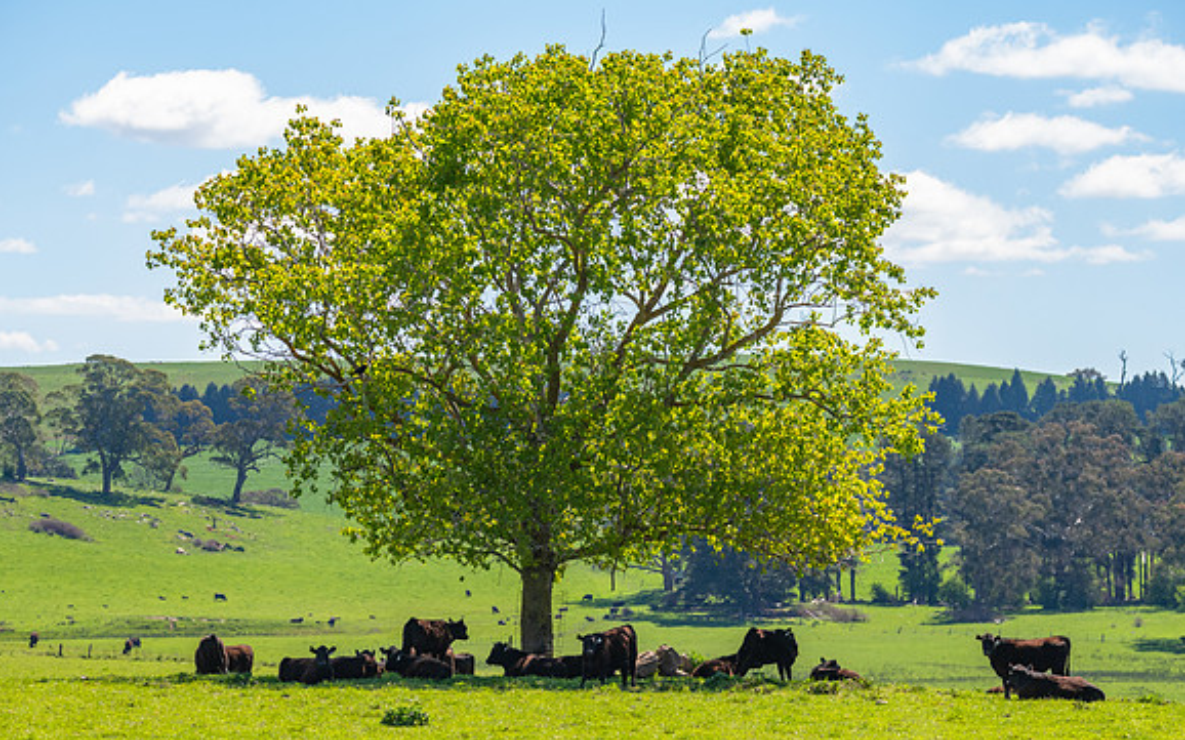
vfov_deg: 6.1
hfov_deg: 9.8
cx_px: 592
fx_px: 6942
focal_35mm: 215
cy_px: 395
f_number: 9
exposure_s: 1/1600
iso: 800
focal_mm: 210
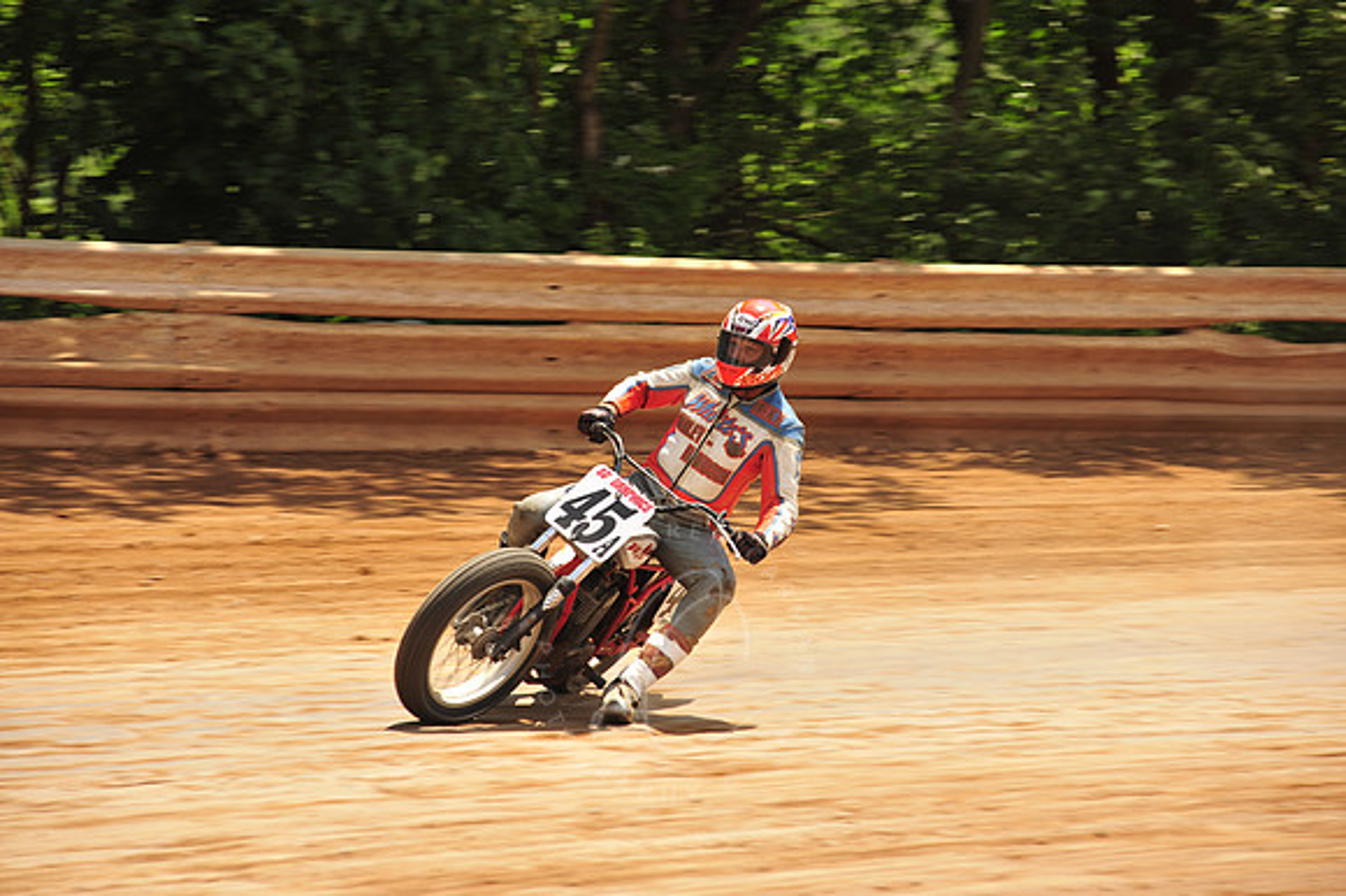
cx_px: 673
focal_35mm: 200
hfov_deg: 10.3
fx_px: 7473
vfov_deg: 6.9
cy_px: 448
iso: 250
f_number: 8
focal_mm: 200
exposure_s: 1/400
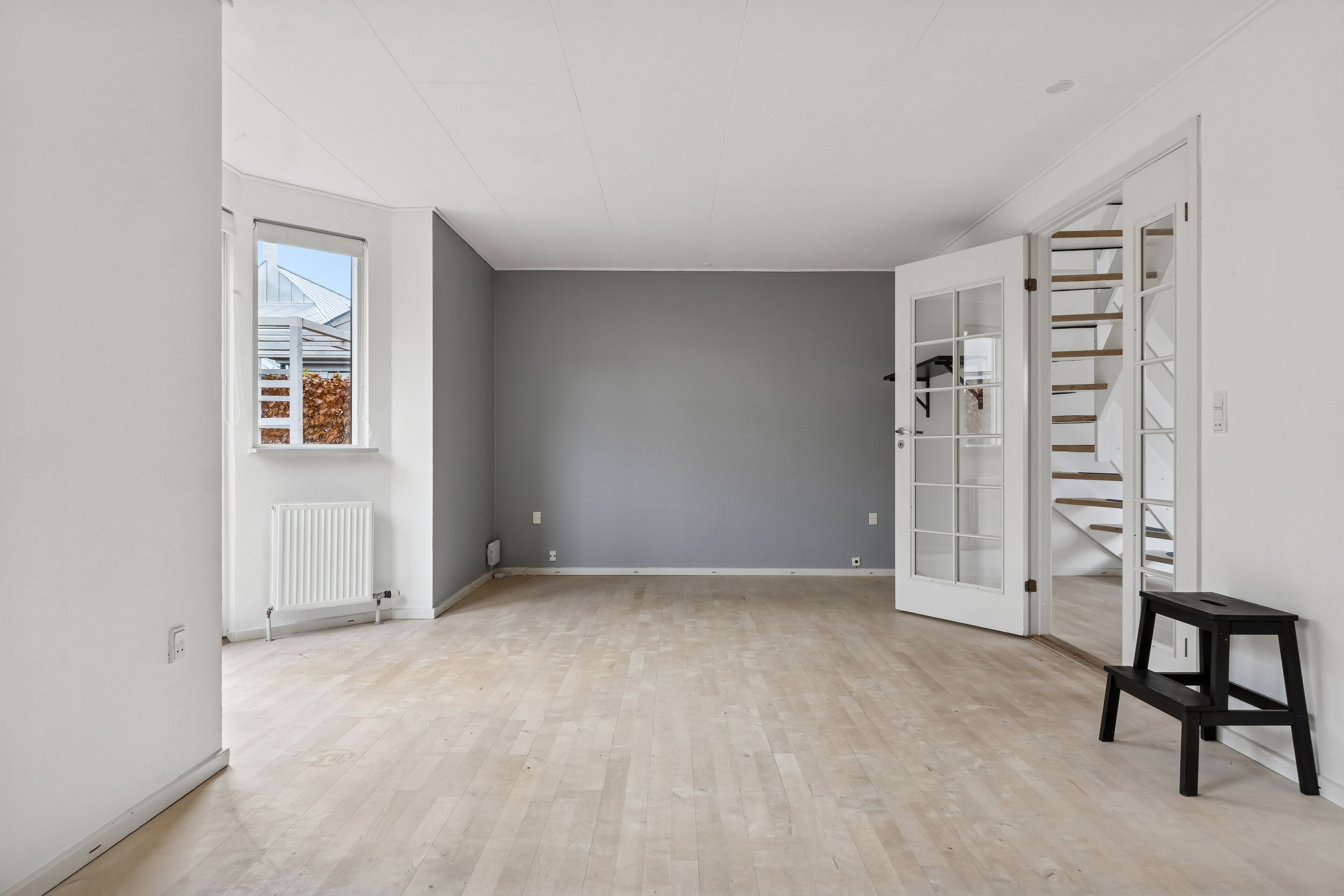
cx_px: 672
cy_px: 448
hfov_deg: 79.2
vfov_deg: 57.8
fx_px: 812
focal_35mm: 22
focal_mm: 14.5
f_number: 8
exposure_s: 1/20
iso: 200
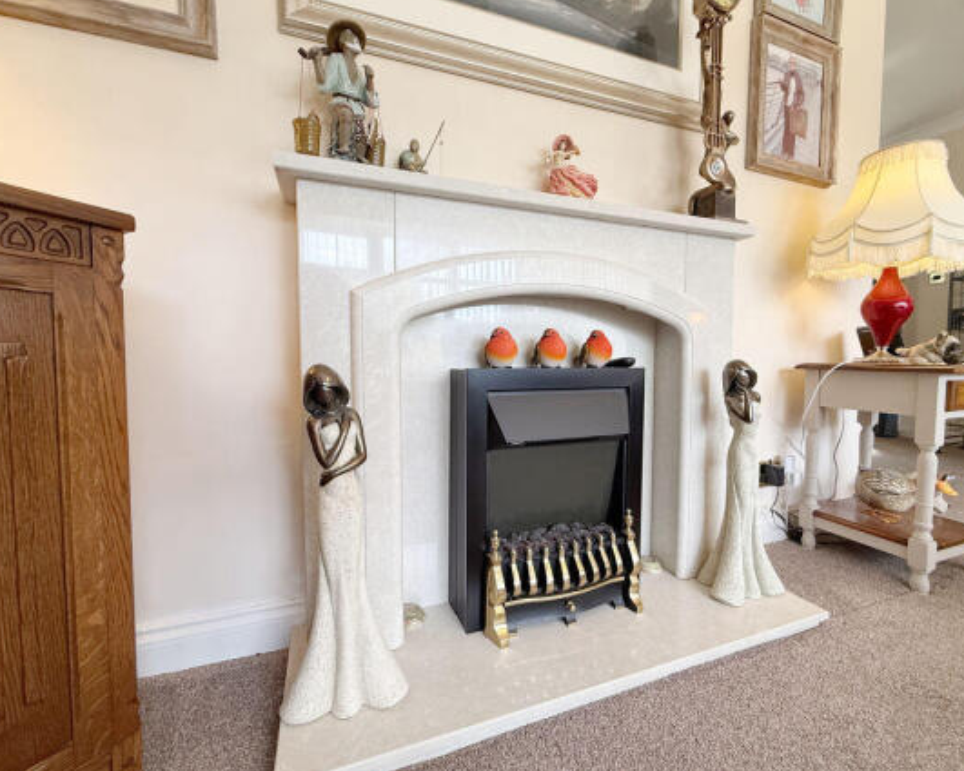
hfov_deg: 96.8
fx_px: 428
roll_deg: +0.2
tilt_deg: -3.7
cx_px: 489
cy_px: 382
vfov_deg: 84.1
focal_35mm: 15
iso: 125
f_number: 2.2
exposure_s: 1/100
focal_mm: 2.22
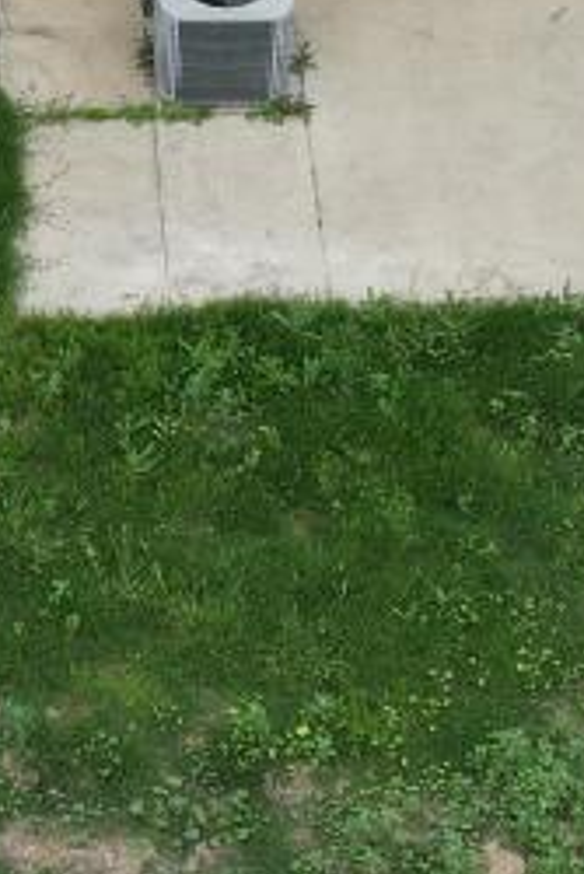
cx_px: -105
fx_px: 3207
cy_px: -35
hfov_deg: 10.2
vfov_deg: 15.2
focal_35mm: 132
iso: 100
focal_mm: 8.38
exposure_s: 1/640
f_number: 2.8
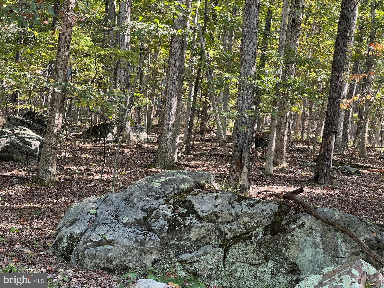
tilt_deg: +7.1
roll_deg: -6.8
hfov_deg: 25.3
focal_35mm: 77
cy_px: 144
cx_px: 192
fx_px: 854
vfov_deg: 19.1
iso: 200
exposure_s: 1/99
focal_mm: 9
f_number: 2.8
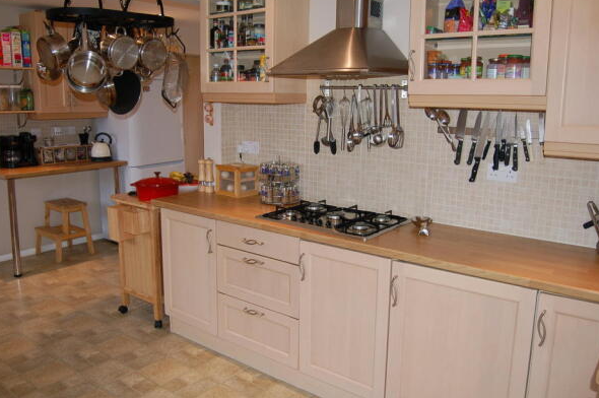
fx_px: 499
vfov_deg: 43.5
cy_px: 181
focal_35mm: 30
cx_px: 294
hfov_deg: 62.0
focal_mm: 18
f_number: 3.5
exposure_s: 1/60
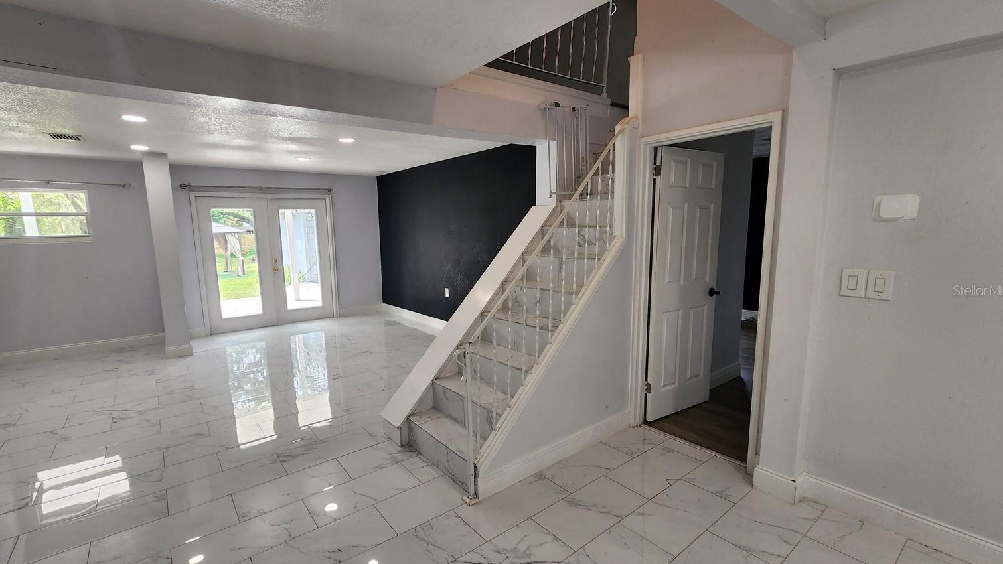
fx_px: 399
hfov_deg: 103.0
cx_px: 485
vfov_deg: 70.5
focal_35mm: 15
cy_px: 290
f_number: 2.2
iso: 64
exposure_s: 1/60
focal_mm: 2.2
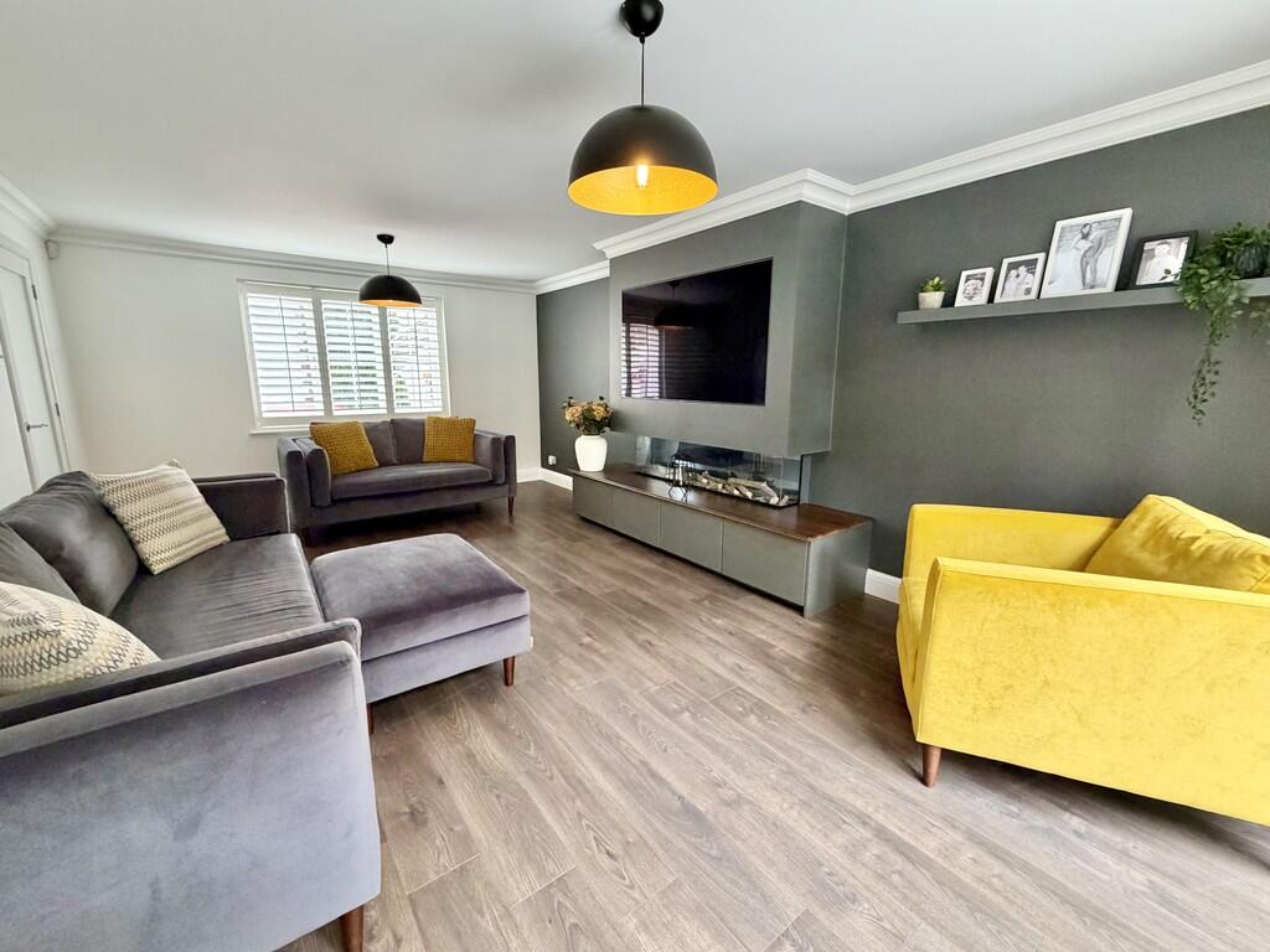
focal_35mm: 14
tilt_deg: -11.1
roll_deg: -0.8
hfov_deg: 102.1
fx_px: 514
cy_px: 476
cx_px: 635
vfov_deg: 85.7
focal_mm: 2.22
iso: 320
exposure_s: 1/100
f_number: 2.2
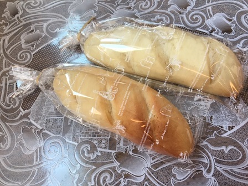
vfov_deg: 48.2
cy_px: 93
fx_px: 208
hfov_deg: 61.7
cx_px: 124
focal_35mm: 29
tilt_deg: -69.0
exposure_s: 1/30
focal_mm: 4.15
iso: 50
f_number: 2.2
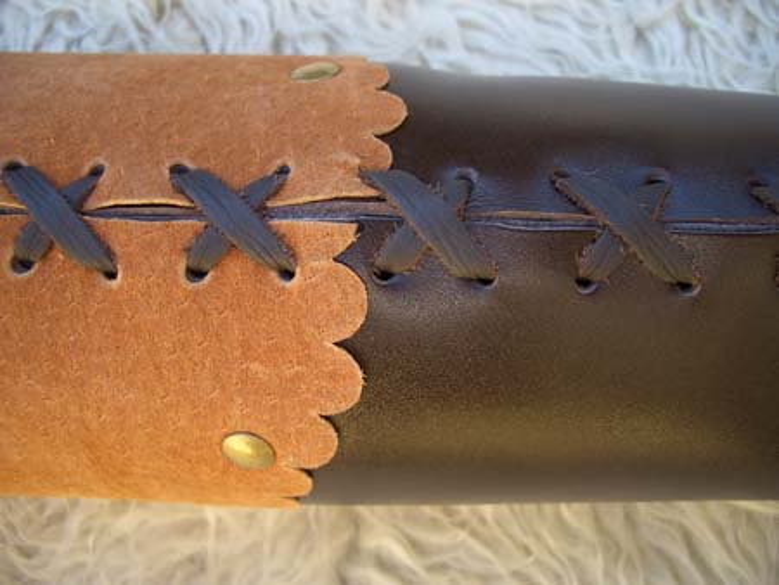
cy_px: 292
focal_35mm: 35
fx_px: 788
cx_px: 390
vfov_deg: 40.7
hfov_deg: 52.6
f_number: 2.6
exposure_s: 1/125
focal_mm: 5.8
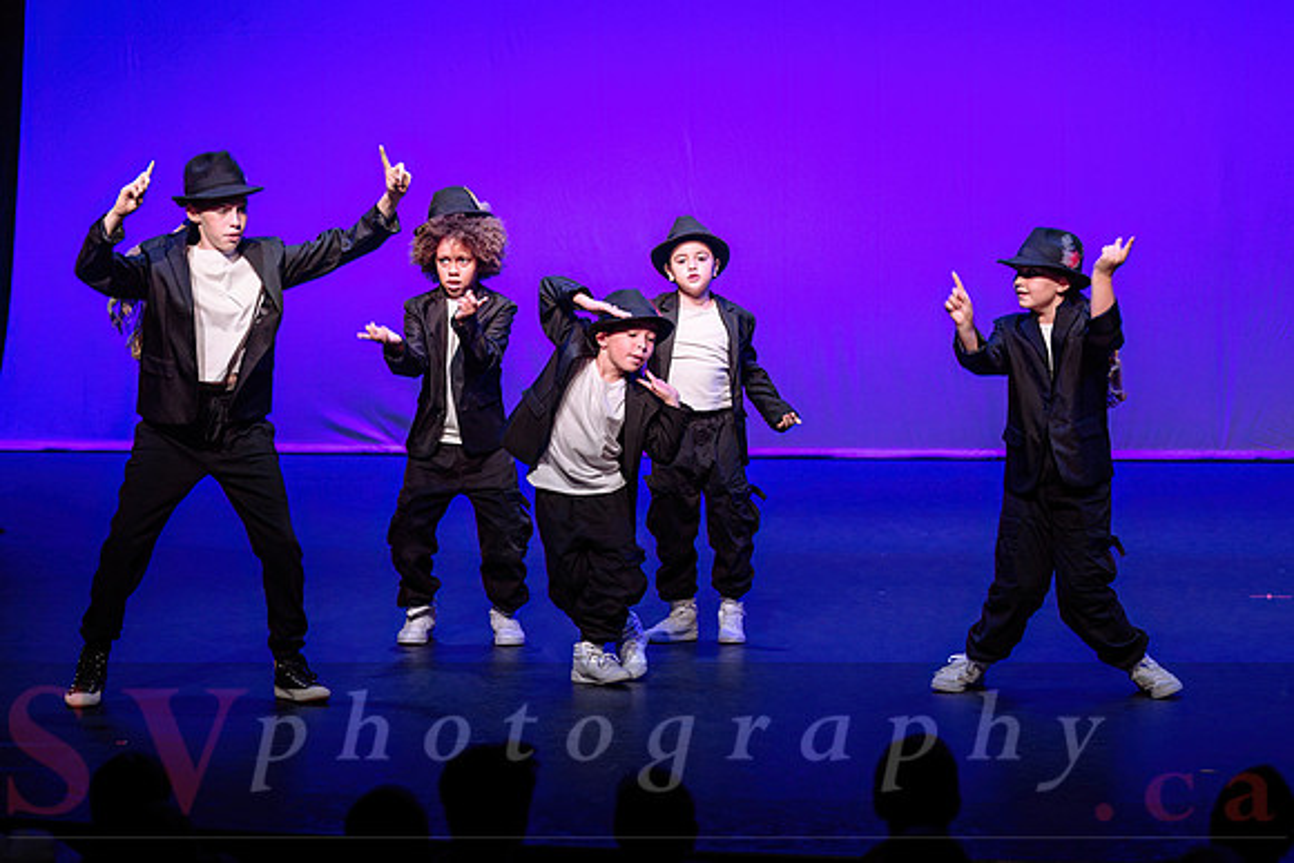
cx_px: 647
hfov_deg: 13.3
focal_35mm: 155
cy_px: 307
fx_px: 5562
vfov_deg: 8.9
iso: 1250
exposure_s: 1/320
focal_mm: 120
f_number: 2.8
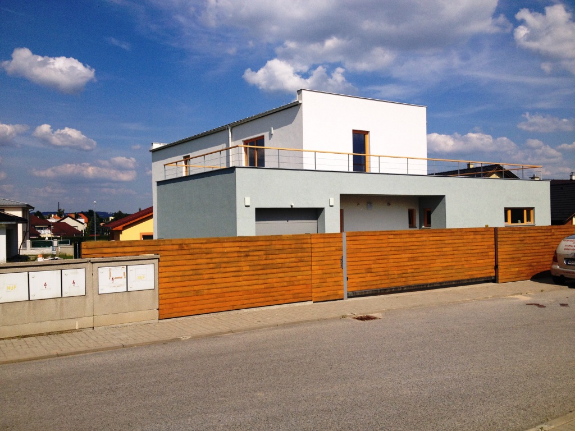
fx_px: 581
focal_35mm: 35
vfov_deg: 40.7
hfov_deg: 52.6
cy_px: 216
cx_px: 288
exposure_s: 1/3953
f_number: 2.4
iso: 50
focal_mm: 4.28
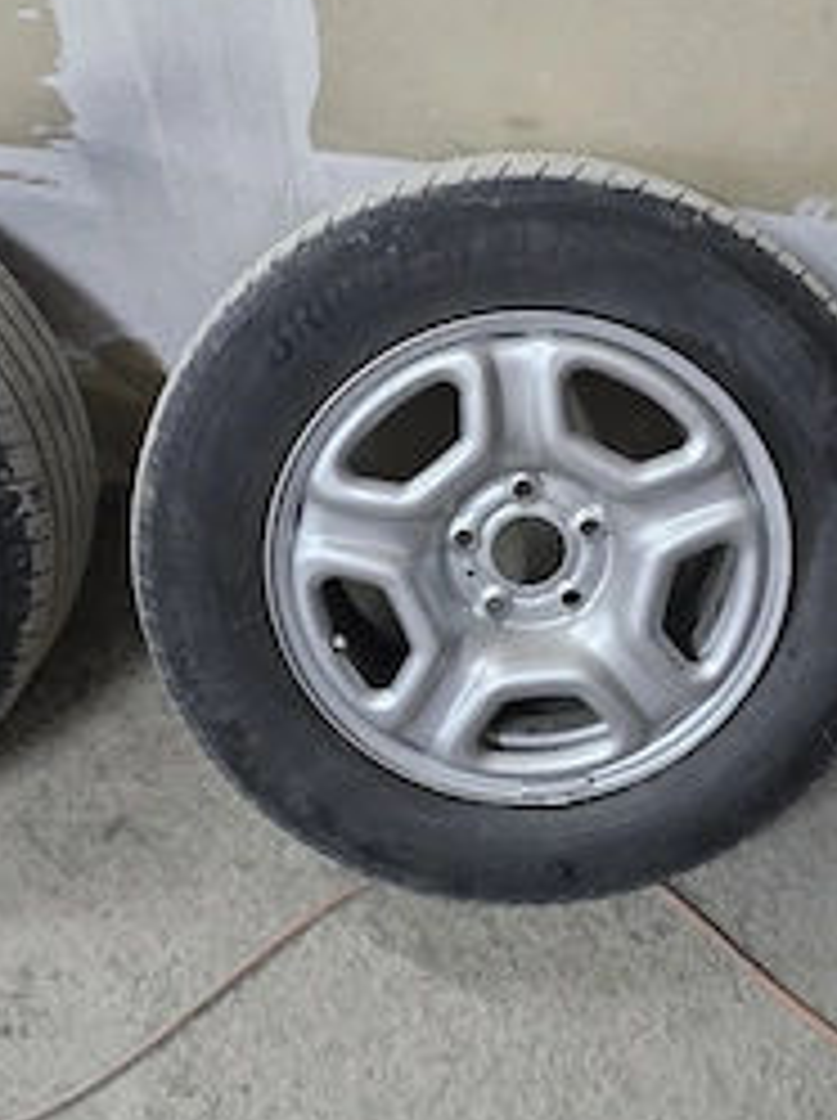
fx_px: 1196
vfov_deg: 49.5
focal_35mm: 37
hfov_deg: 38.4
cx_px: 513
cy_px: 396
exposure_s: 1/101
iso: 800
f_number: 1.7
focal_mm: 6.3
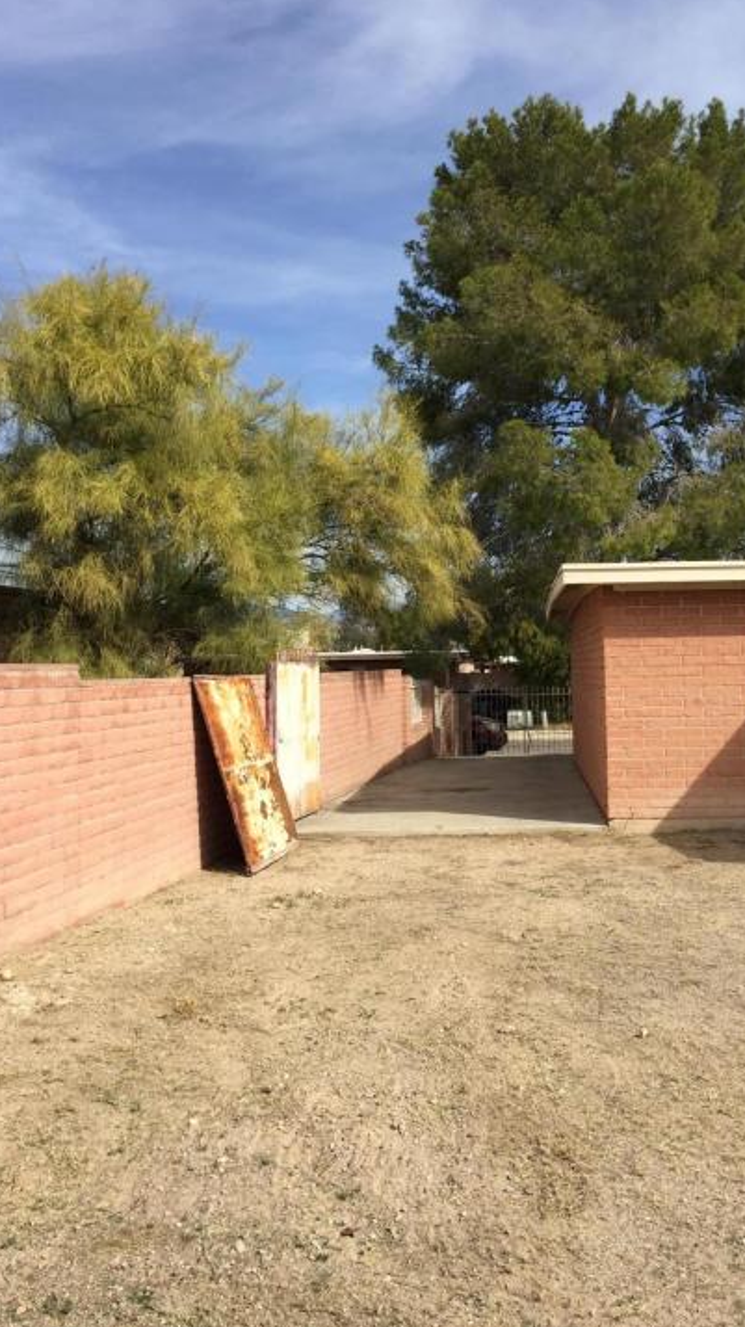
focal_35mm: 34
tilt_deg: +4.2
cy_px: 641
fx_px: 1195
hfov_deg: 34.3
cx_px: 494
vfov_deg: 58.0
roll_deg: +0.5
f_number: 2.2
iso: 32
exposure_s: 1/2198
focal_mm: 4.15
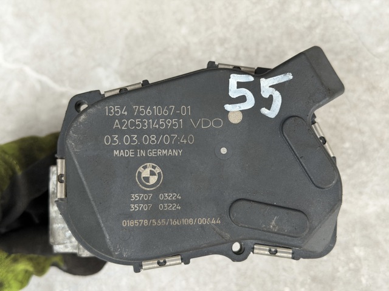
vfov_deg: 30.2
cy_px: 146
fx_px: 539
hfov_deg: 39.7
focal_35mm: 48
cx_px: 194
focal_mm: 6.76
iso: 200
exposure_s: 1/60
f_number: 1.78
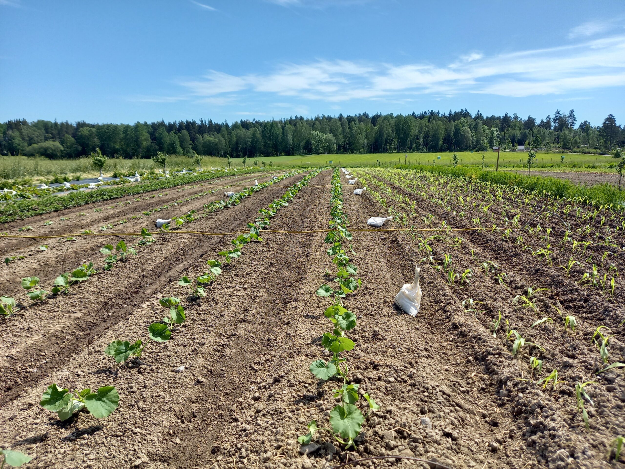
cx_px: 312
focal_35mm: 25
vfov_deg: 54.9
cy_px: 234
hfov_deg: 69.4
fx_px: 451
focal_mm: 4.6
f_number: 2
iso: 50
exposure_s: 1/920
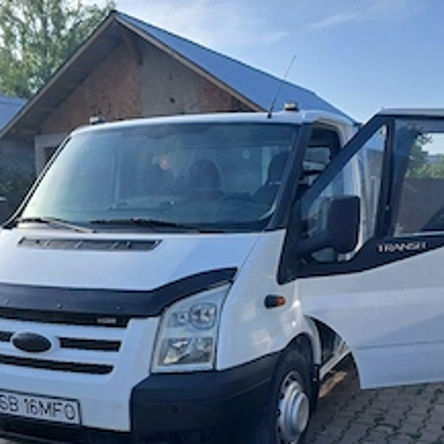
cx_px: 246
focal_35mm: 44
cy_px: 342
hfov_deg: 38.3
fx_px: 639
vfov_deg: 37.3
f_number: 1.8
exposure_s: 1/250
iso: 20
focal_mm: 3.98
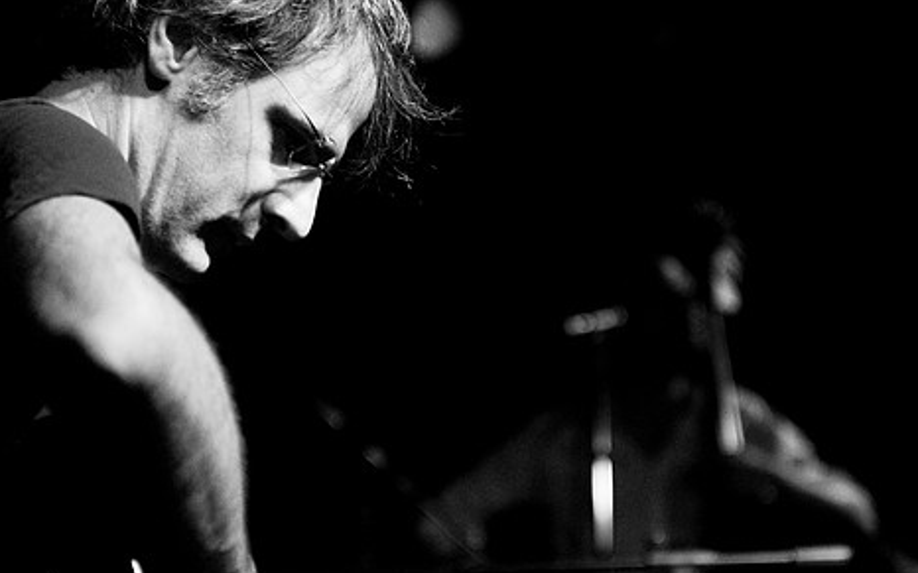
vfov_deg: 9.8
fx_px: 3327
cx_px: 475
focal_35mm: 133
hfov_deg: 15.7
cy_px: 318
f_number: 2.8
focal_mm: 70
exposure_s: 1/40
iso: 1000
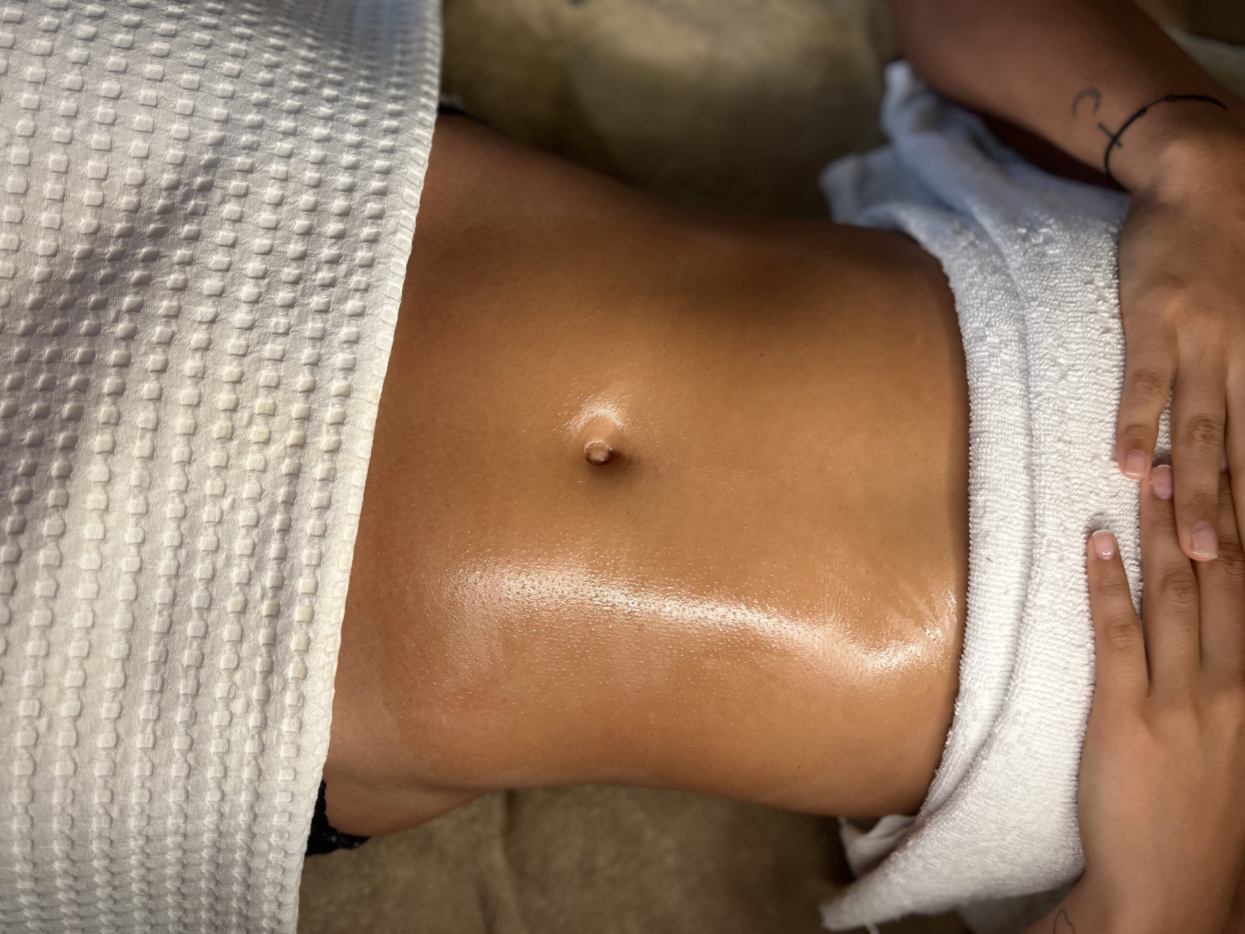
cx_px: 622
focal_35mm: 26
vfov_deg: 53.1
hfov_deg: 67.3
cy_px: 467
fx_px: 935
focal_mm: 5.7
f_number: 1.5
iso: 80
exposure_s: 1/100
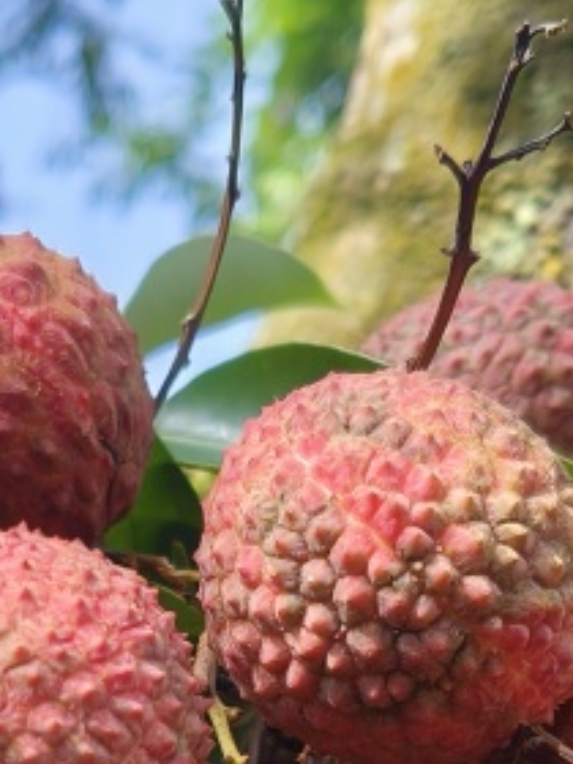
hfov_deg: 14.8
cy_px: 1000
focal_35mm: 99
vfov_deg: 18.4
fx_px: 2185
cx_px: 74
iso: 80
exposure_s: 1/546
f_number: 1.8
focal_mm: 4.84
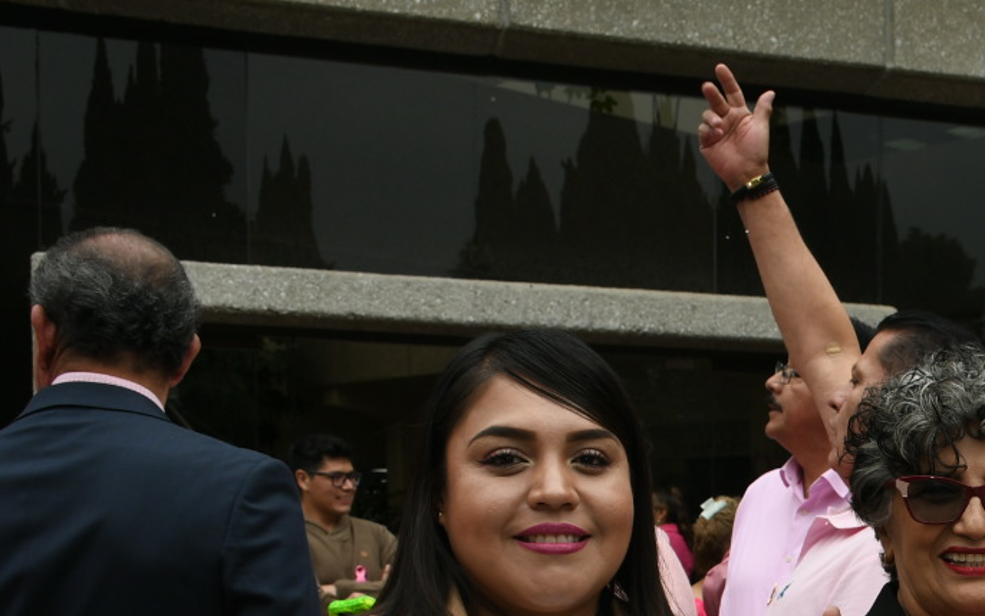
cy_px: 672
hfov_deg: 28.7
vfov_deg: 19.2
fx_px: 1745
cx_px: 1068
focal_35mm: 65
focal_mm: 18
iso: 160
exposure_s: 1/160
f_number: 6.3
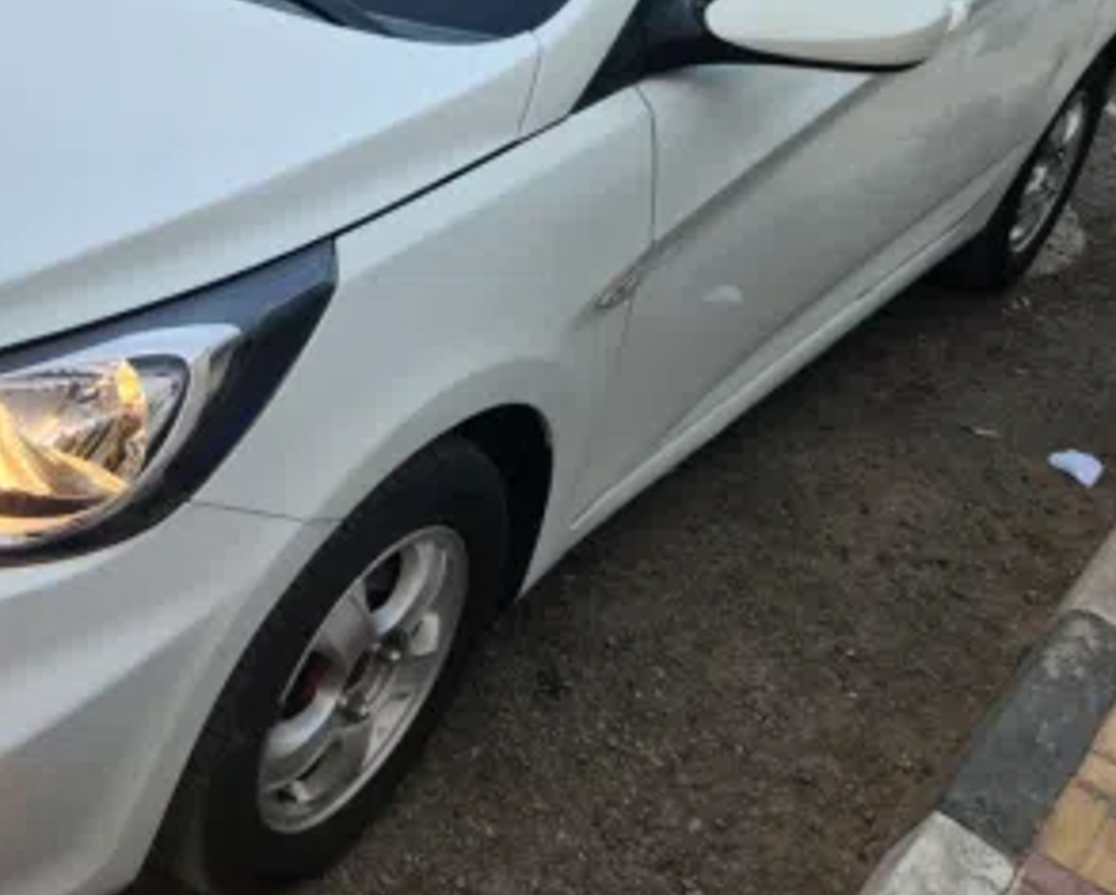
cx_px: 118
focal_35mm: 49
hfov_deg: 35.8
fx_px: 1620
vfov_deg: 29.8
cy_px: 118
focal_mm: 5.4
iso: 64
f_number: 1.8
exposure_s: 1/180
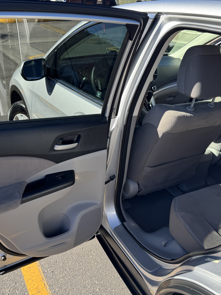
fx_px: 281
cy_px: 148
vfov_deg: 55.3
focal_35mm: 33
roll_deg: +0.1
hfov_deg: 42.8
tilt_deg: -29.9
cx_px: 89
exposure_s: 1/747
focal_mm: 6.76
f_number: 1.78
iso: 80
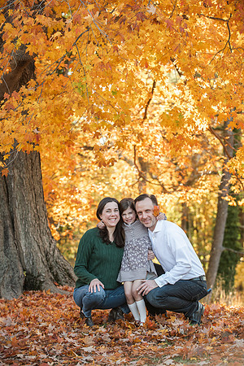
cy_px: 183
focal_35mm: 102
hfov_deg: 13.4
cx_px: 122
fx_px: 1037
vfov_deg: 20.0
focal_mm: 102
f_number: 4.5
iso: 500
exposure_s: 1/320
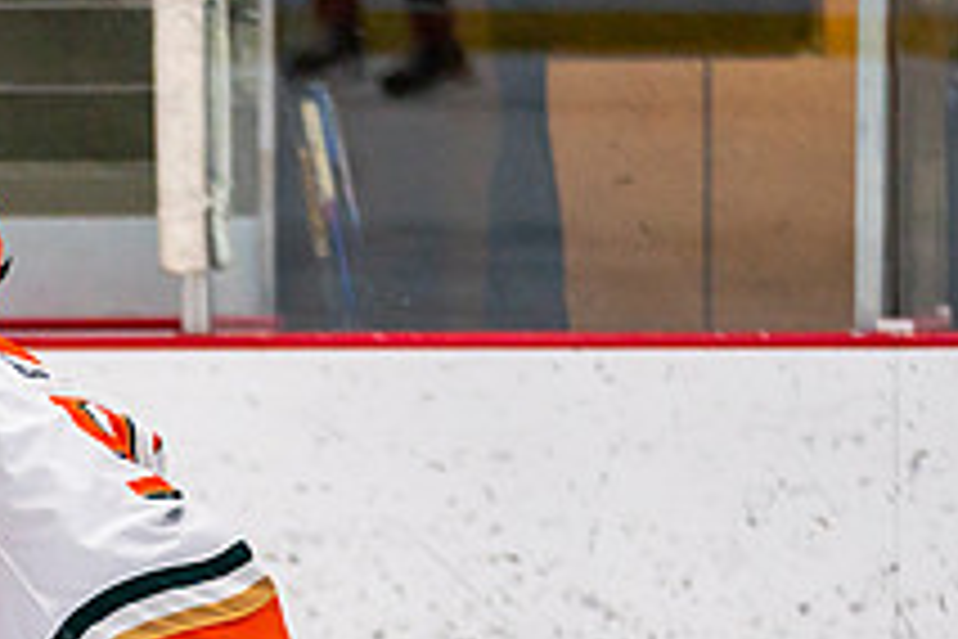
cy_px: 956
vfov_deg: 2.3
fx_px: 15673
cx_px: -303
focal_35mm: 589
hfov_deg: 3.5
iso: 500
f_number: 2.8
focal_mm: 135
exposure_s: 1/640
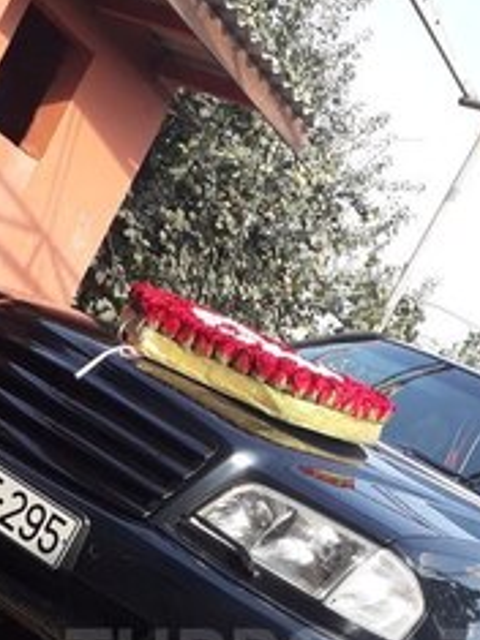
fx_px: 1055
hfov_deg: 25.6
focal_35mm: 57
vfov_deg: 31.0
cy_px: 659
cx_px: 275
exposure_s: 1/404
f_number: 1.9
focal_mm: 3.6
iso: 40
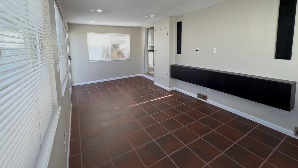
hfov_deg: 99.3
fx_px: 126
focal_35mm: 16
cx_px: 144
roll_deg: +0.7
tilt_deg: -5.7
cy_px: 60
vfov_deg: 65.8
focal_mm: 2.22
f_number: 2.2
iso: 40
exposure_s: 1/140
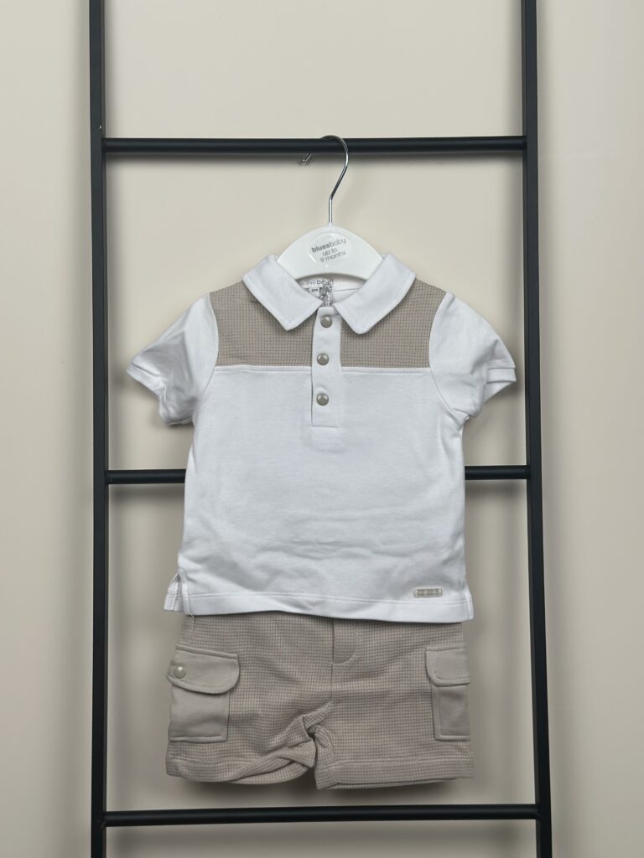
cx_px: 322
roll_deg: +0.4
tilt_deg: +0.3
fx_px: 1191
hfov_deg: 30.3
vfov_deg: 39.7
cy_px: 429
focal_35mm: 48
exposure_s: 1/380
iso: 80
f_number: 1.78
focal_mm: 6.86
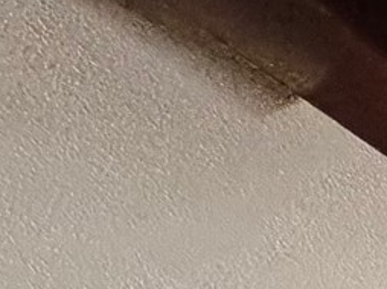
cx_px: 1172
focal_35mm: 106
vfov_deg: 10.4
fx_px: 1184
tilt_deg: +2.6
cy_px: 837
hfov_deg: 11.2
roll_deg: +2.8
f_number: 2.2
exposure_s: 1/40
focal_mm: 2.22
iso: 1000
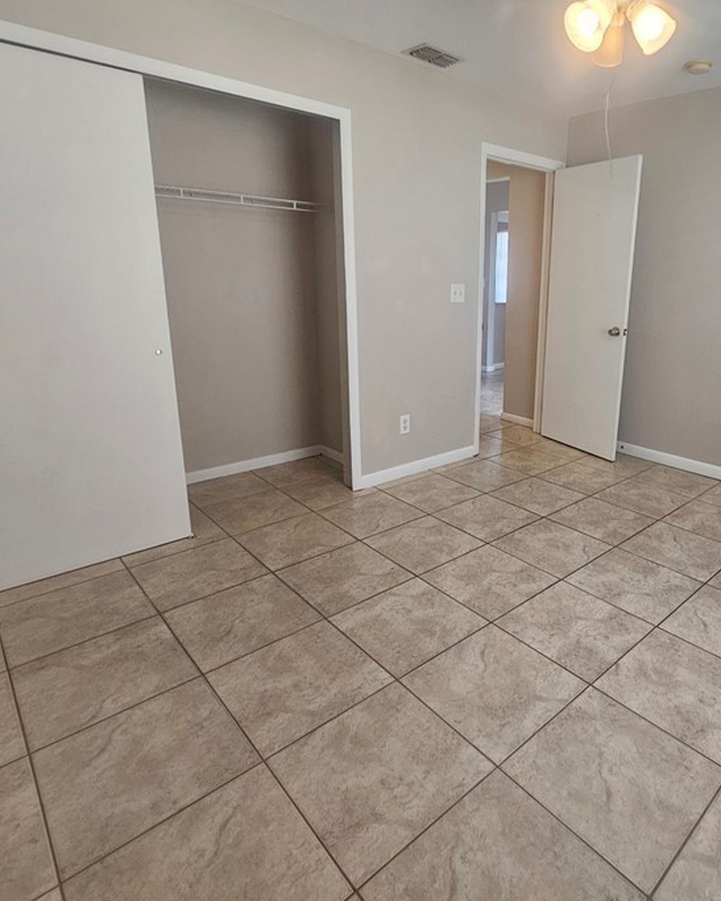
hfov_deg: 69.2
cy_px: 400
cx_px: 471
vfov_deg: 83.0
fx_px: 507
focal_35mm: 19
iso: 125
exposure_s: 1/60
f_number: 2.2
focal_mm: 2.2
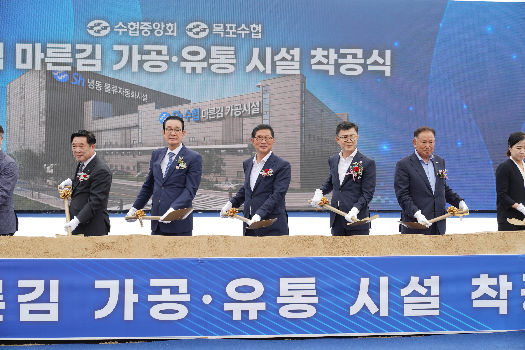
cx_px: 262
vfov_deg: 19.5
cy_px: 175
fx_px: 1021
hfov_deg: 28.8
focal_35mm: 70
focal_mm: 70
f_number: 4
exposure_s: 1/250
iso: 50
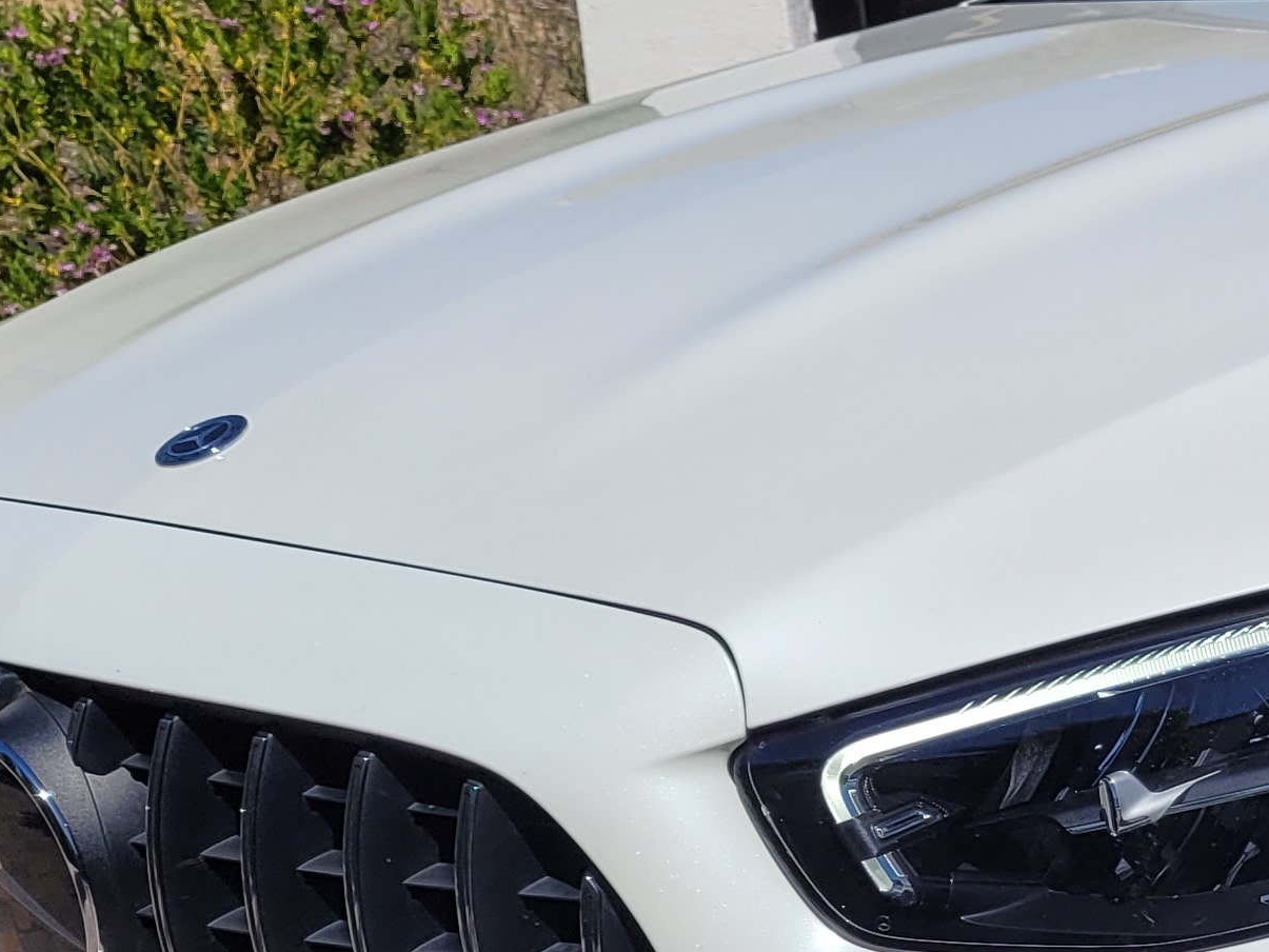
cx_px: 1747
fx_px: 3190
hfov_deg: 20.2
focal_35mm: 87
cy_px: 776
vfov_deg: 16.8
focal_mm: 5.4
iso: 40
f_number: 1.8
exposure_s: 1/5890
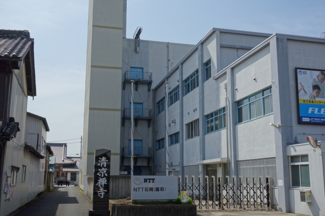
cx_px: 162
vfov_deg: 33.4
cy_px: 108
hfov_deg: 48.5
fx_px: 361
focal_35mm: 40
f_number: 5.6
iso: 125
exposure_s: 1/640
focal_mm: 14.93
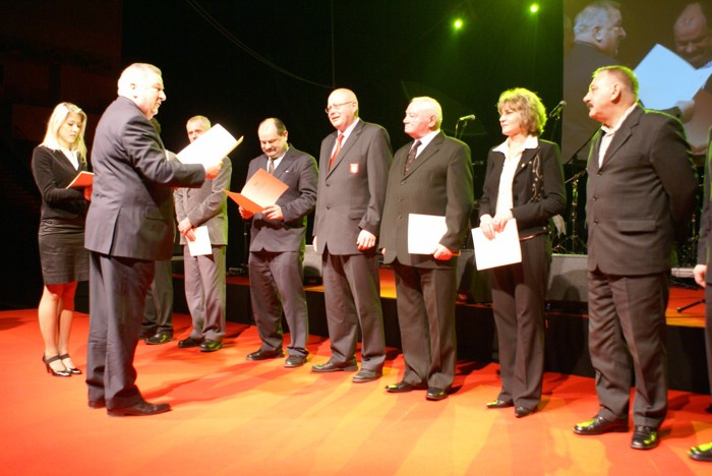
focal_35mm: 33
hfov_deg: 57.2
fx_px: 653
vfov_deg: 40.0
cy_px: 238
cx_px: 356
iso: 500
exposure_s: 1/25
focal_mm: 22
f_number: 4
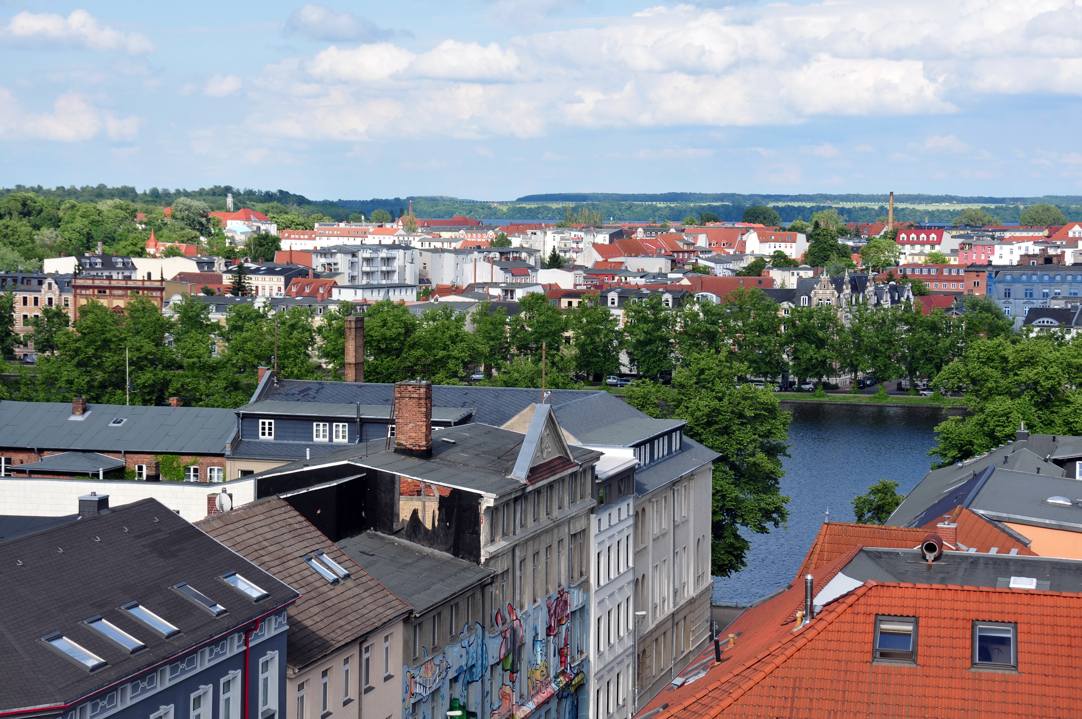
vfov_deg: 18.1
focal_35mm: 75
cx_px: 541
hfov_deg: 27.0
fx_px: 2251
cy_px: 360
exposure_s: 1/320
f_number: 9
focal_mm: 50
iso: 200
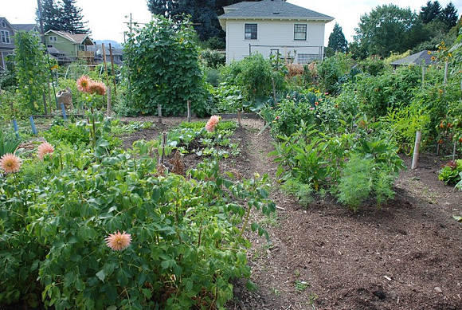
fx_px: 347
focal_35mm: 27
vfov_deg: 48.1
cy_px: 155
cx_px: 231
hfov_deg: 67.3
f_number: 4
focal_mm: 18
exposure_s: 1/250
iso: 100
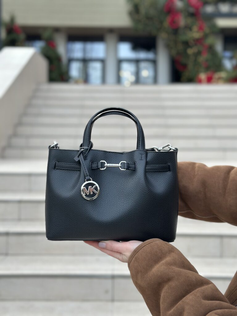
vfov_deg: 39.7
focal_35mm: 48
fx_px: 438
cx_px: 118
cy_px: 158
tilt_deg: -2.4
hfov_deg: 30.3
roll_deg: -1.7
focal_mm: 6.86
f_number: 1.78
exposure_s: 1/193
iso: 80
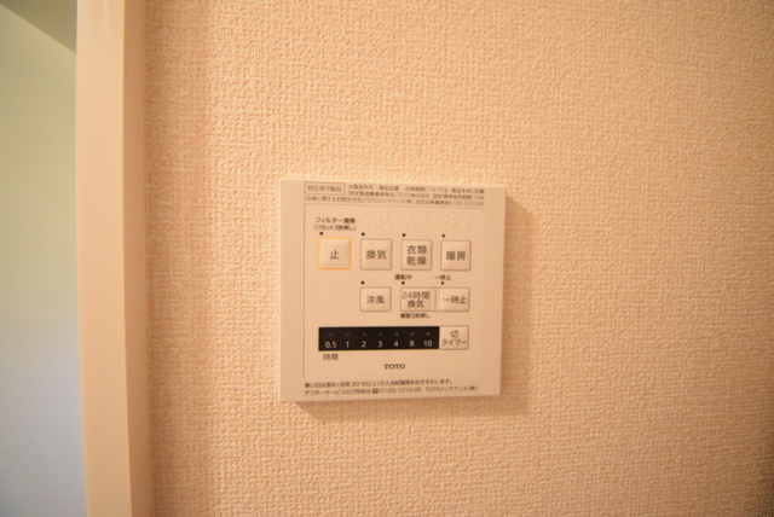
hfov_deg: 112.6
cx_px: 387
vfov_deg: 90.1
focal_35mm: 12
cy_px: 258
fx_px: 258
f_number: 4.5
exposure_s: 1/30
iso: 3200
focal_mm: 8
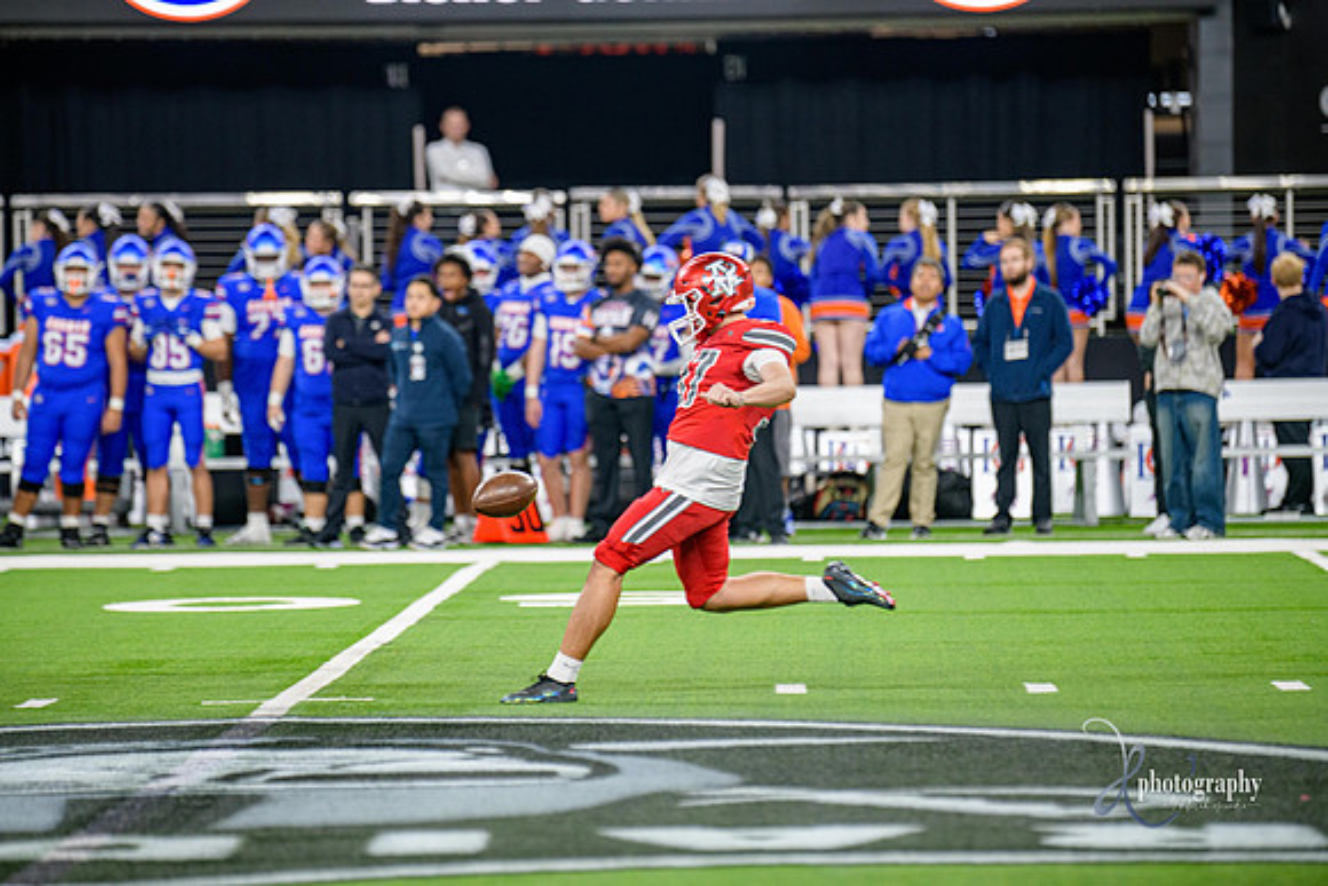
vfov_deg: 5.5
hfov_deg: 8.2
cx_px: 664
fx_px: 9224
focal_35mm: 250
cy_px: 443
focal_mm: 250
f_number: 2.8
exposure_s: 1/400
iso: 1000
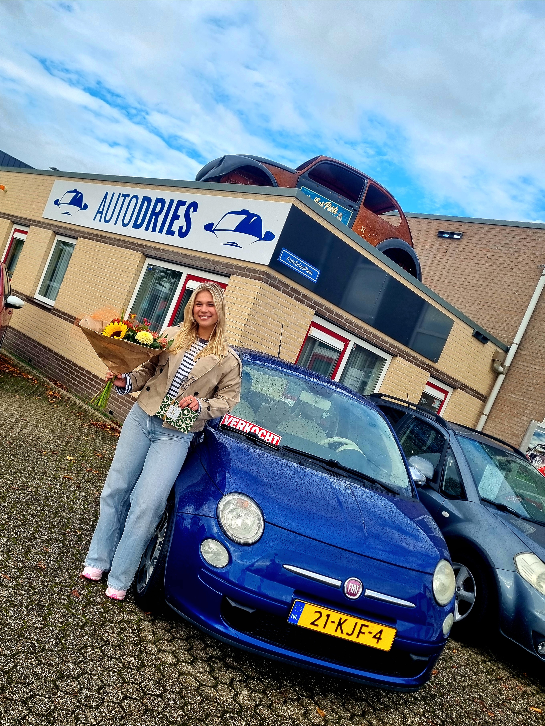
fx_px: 546
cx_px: 272
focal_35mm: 26
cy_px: 363
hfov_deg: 53.1
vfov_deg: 67.3
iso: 50
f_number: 1.8
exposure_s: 1/1429
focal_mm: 5.4
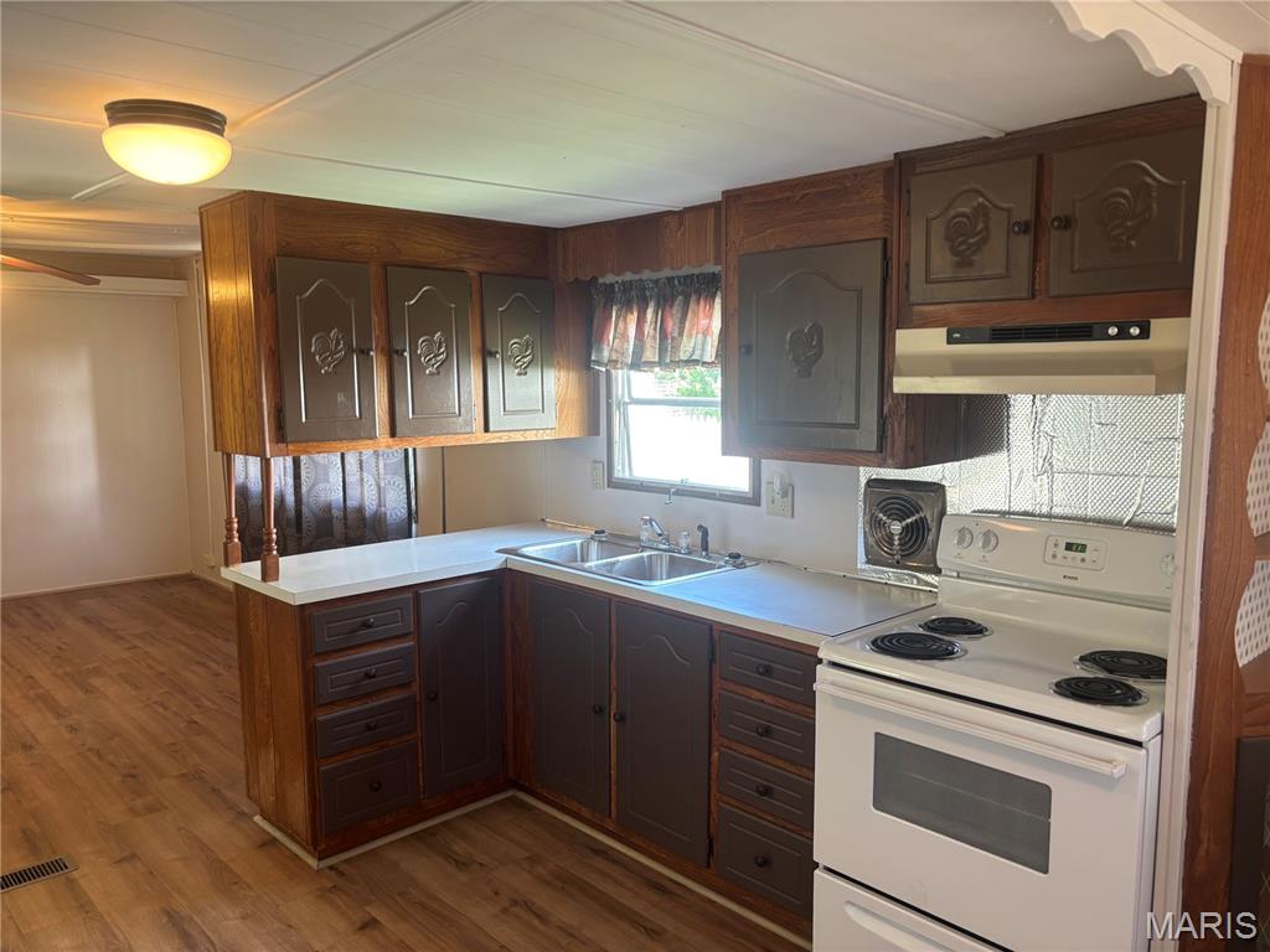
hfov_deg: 67.3
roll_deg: +1.1
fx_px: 954
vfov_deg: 53.1
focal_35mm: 26
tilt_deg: -5.9
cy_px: 476
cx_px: 635
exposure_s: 1/60
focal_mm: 5.96
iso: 100
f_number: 1.6
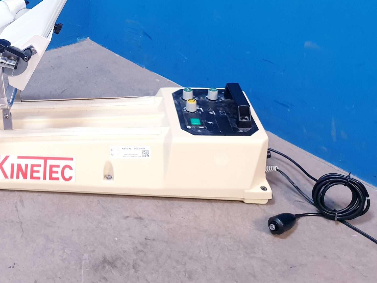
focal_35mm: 46
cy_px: 38
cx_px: 55
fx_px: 501
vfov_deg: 30.4
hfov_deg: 39.0
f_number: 1.5
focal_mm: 4.3
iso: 160
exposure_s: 1/50
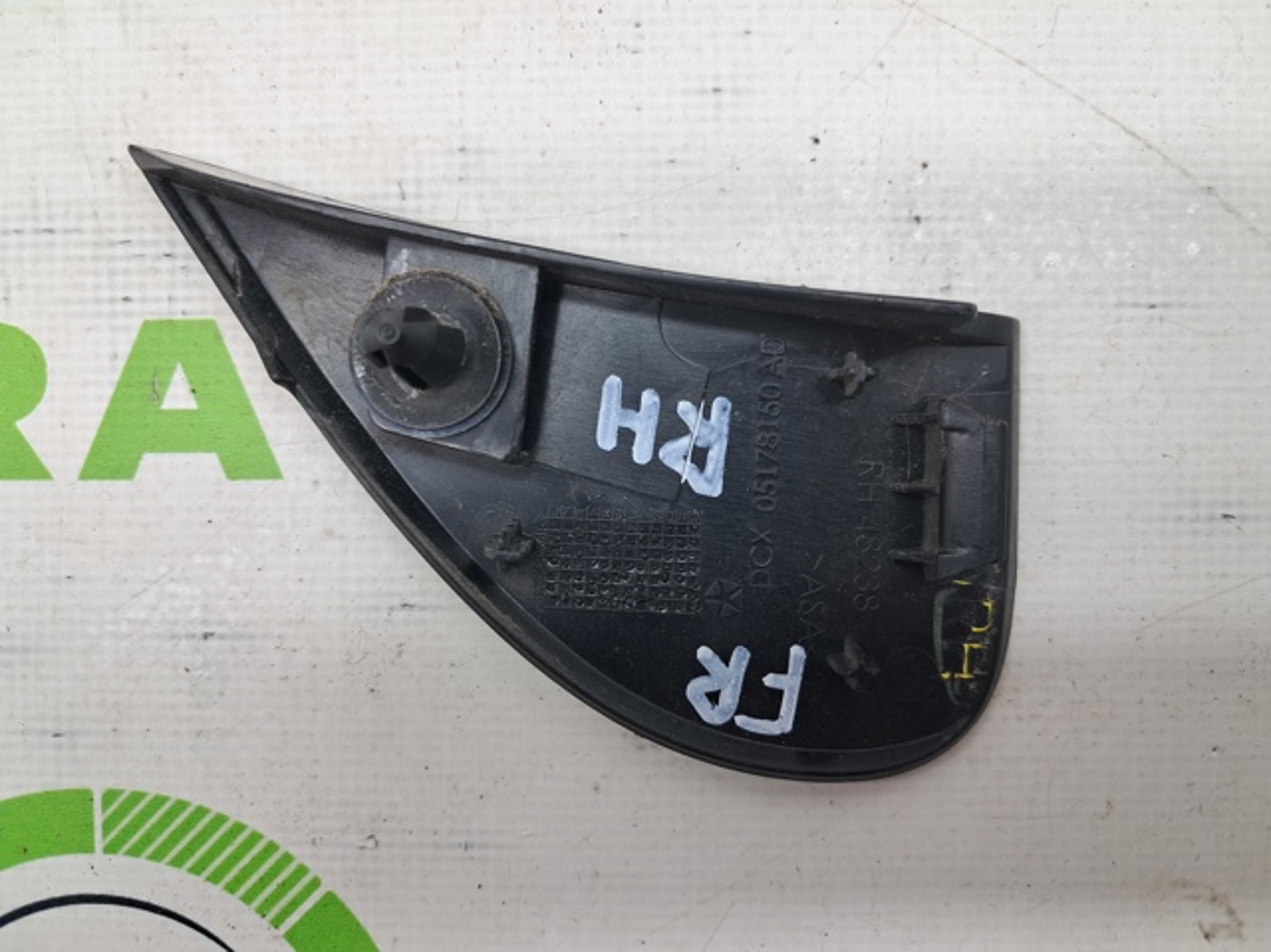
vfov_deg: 51.3
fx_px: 991
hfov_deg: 65.4
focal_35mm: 27
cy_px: 476
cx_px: 636
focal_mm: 4
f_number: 1.8
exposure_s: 1/60
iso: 50
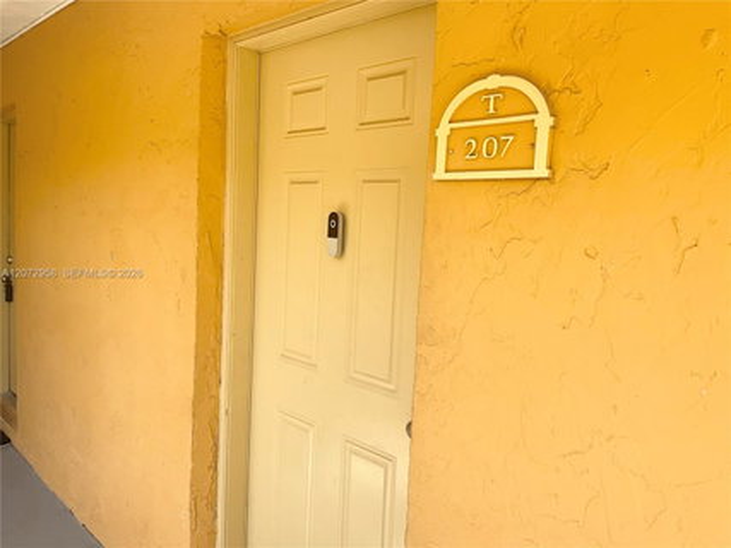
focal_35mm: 29
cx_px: 366
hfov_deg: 61.7
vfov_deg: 48.2
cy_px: 274
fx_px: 612
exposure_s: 1/160
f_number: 1.8
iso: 16
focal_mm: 3
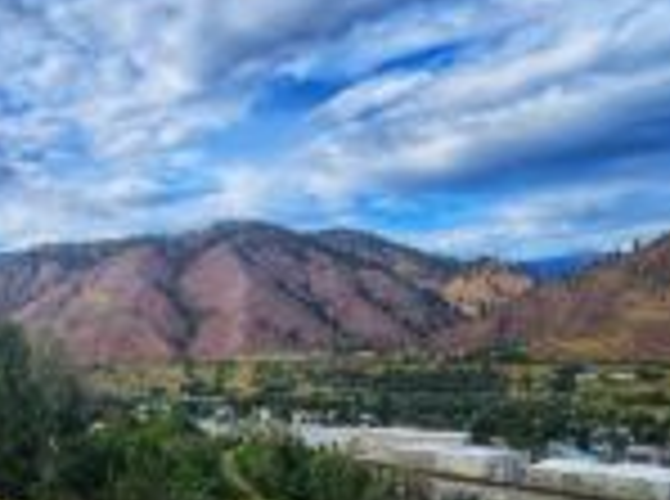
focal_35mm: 35
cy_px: 401
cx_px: 130
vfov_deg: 39.0
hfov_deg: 49.5
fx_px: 676
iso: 50
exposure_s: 1/1728
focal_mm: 2.2
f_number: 2.2
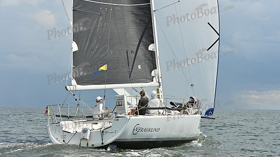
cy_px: 91
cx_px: 141
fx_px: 549
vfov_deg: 16.3
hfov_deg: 28.6
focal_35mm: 74
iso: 320
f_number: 9
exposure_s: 1/1250
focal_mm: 70
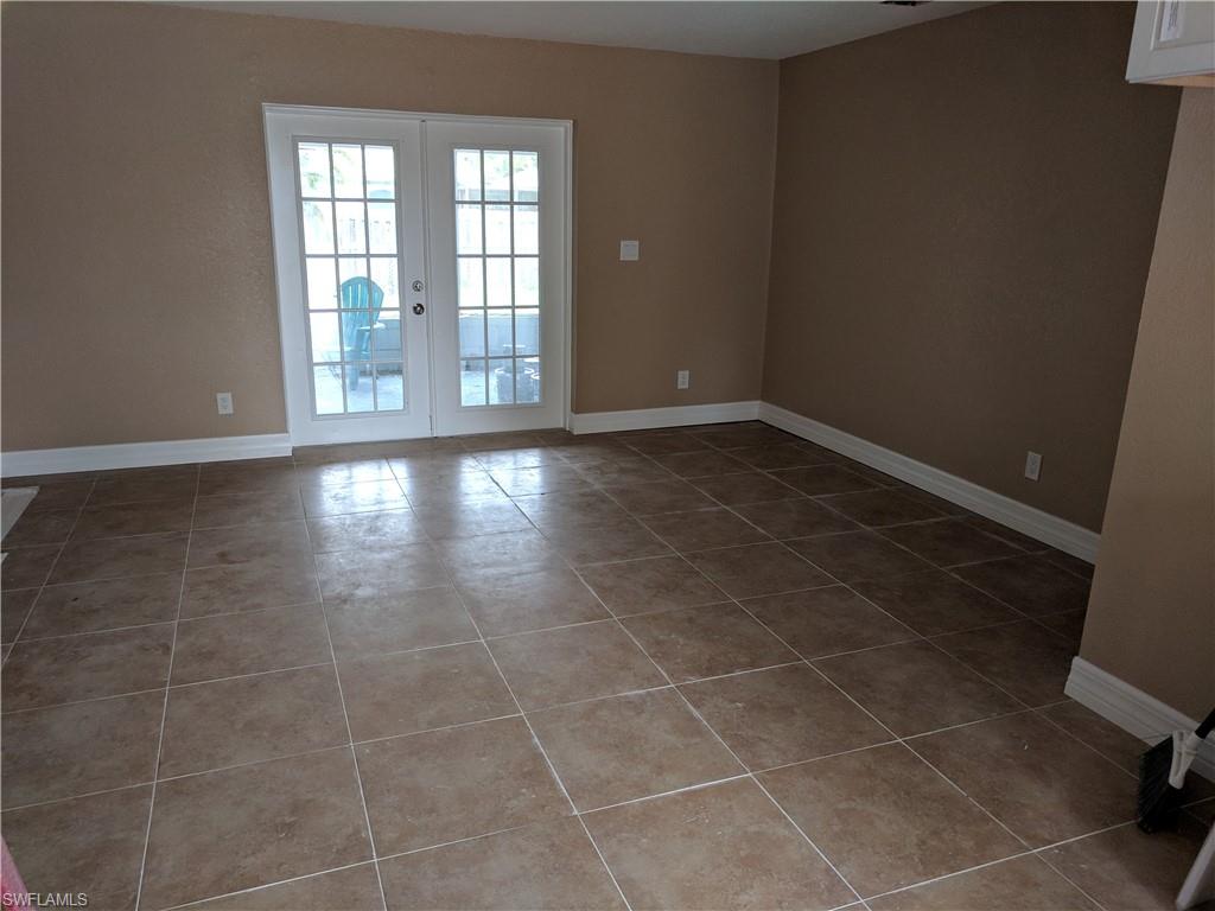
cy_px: 456
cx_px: 608
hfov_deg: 67.3
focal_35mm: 26
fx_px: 913
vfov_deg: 53.1
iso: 199
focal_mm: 4.67
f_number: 2
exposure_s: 1/120
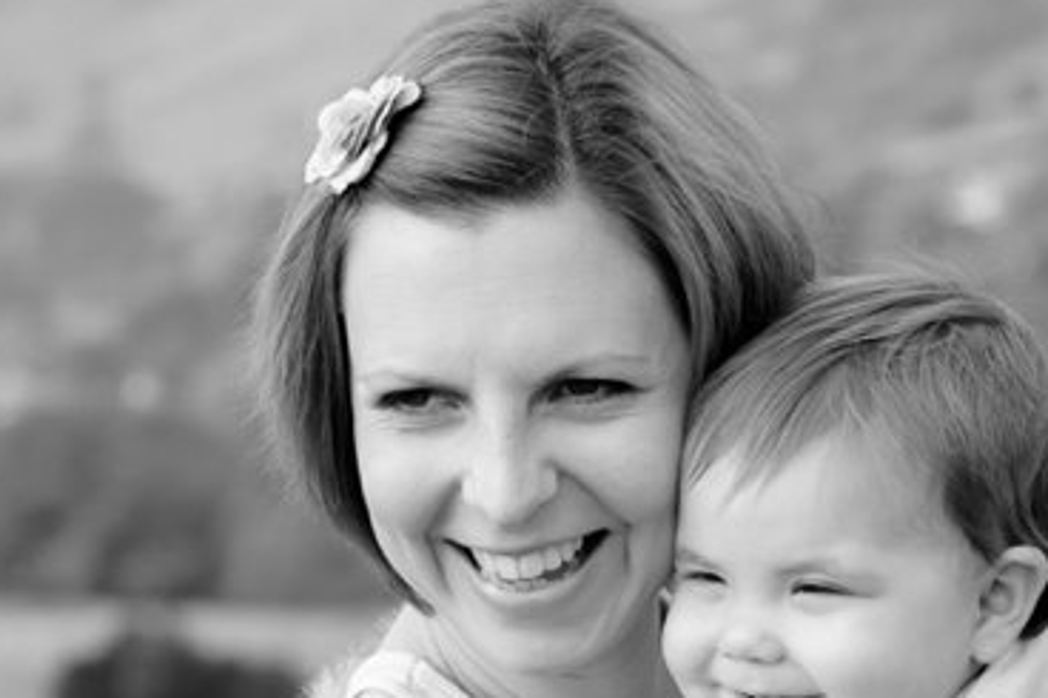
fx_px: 5383
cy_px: 648
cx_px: 826
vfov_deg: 7.4
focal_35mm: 185
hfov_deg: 11.1
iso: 250
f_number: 5.6
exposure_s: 1/500
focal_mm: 85
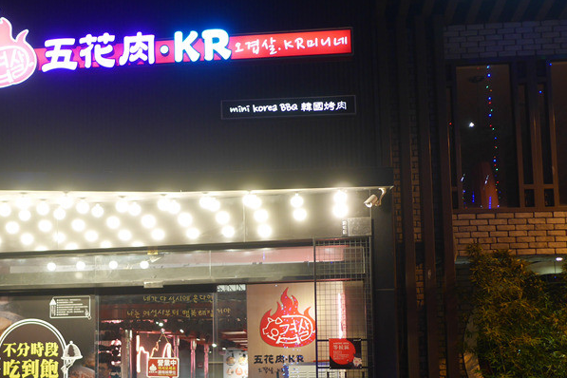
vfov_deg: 28.0
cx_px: 144
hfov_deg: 40.8
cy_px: 303
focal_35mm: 47
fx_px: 740
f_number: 1.7
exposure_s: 1/60
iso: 400
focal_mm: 15
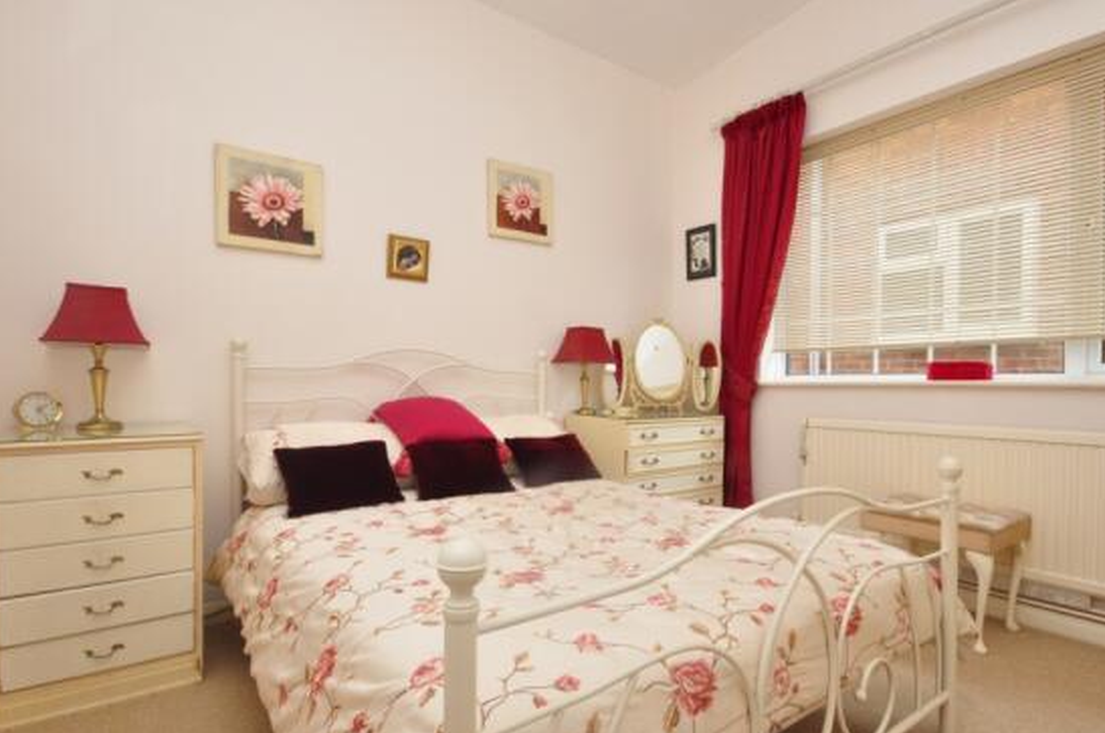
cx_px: 580
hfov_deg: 90.0
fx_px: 552
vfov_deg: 67.2
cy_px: 374
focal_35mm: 18
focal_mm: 10
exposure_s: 1/30
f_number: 11
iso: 800
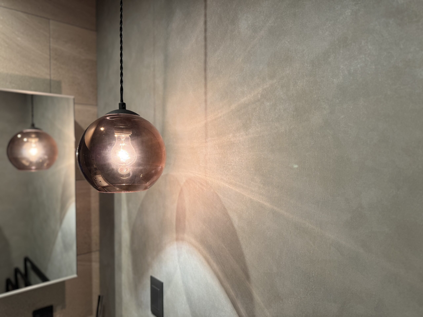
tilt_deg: -2.3
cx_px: 212
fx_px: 293
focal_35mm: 24
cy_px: 158
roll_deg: +0.3
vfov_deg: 56.8
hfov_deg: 71.6
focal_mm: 6.76
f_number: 1.78
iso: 125
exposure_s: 1/60
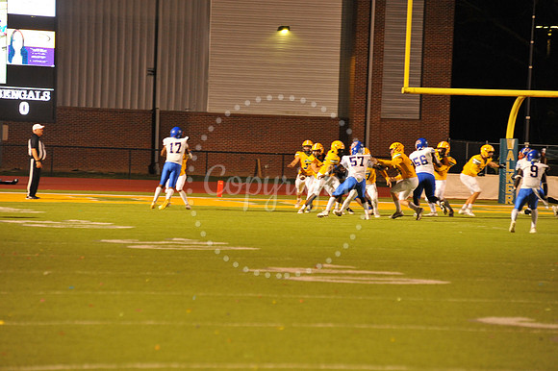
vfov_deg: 6.9
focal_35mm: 200
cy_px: 186
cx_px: 279
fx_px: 3098
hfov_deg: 10.3
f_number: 5.6
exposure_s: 1/160
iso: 3200
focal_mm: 200
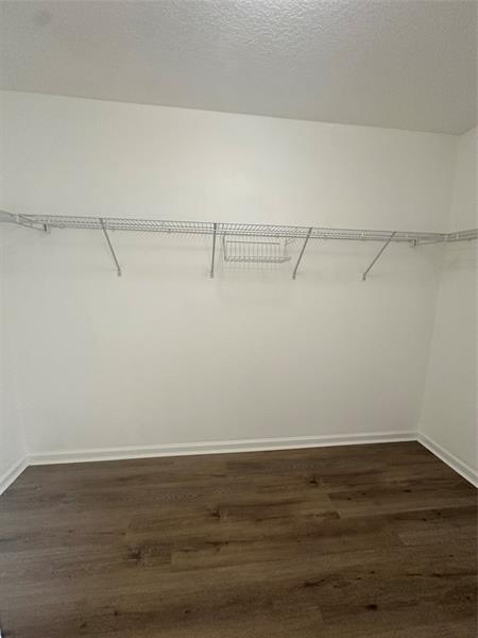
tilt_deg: -9.8
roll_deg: -1.4
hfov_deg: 85.7
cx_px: 239
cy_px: 319
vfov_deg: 102.1
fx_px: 258
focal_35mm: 14
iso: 320
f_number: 2.2
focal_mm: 2.22
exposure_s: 1/120
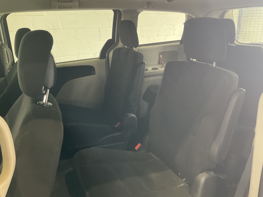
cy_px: 98
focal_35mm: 29
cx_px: 132
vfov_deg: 48.2
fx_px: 220
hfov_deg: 61.7
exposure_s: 1/60
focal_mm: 3
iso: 160
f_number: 1.8
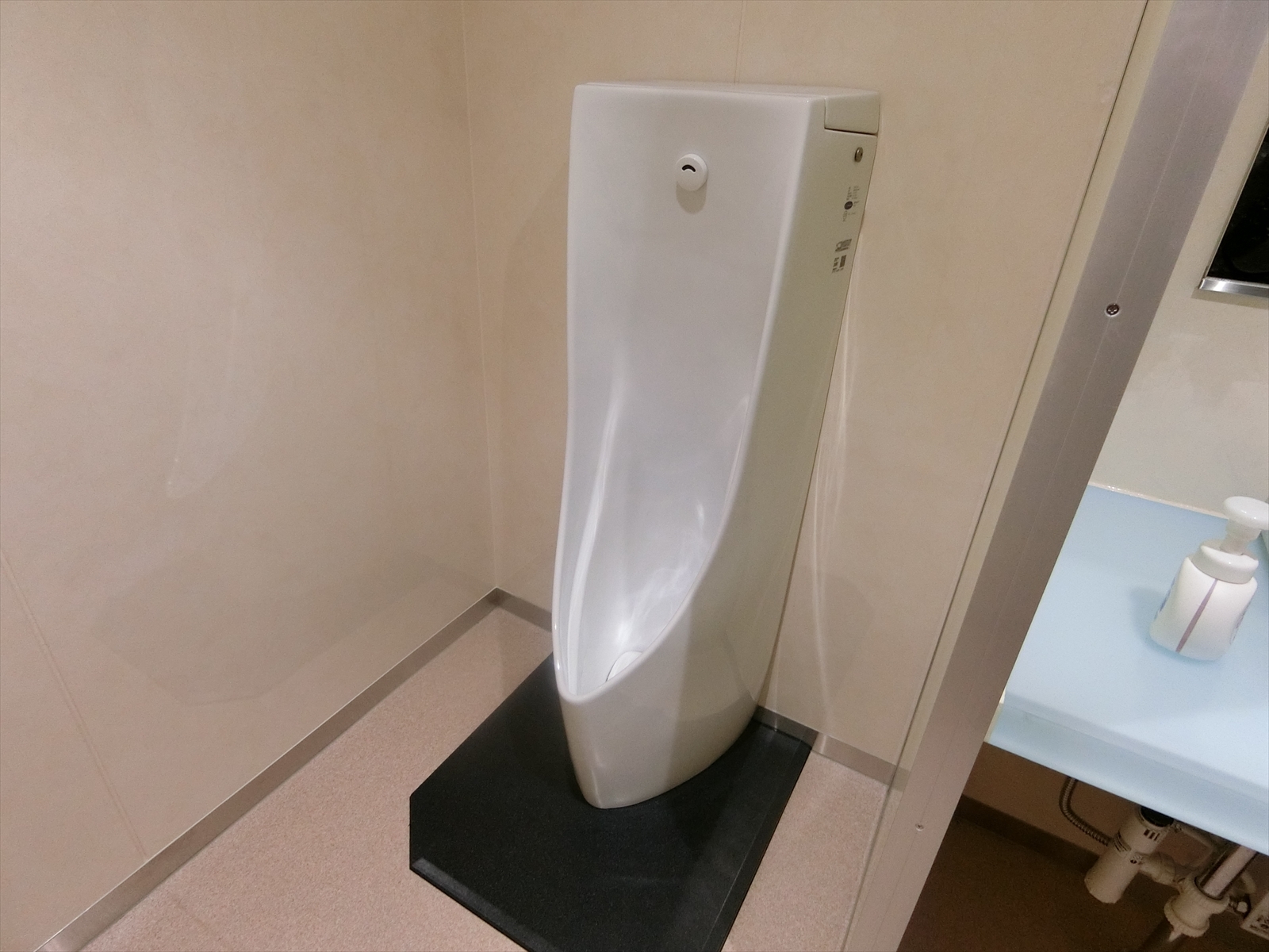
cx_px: 634
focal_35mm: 19
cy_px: 476
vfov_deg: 68.7
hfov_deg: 84.7
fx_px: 697
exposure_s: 1/125
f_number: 2.7
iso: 400
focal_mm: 4.06
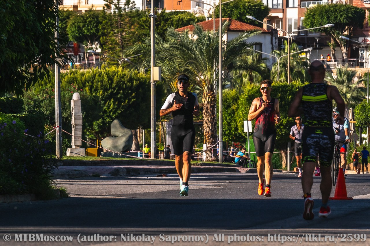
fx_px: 3083
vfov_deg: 4.6
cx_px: 185
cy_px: 123
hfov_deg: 6.9
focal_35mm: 300
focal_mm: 200
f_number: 8
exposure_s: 1/1250
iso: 320
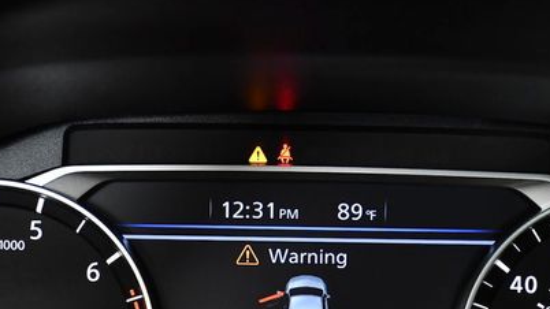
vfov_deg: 10.0
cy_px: 286
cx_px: 285
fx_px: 1750
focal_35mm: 120
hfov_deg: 17.9
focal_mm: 48
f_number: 4.5
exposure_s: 1/250
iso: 2500
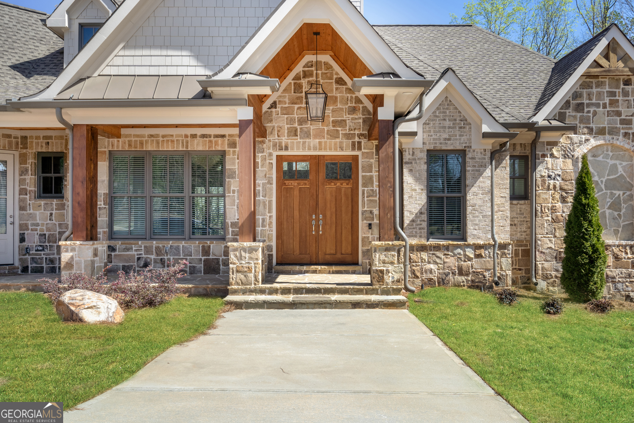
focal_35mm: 35
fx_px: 616
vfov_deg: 37.9
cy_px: 212
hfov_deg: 54.4
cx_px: 317
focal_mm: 35
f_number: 8
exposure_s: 1/640
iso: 400
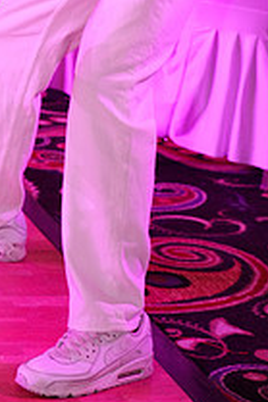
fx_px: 1521
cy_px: -92
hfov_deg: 9.8
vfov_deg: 14.6
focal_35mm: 136
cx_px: -97
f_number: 4
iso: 2500
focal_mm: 49
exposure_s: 1/250
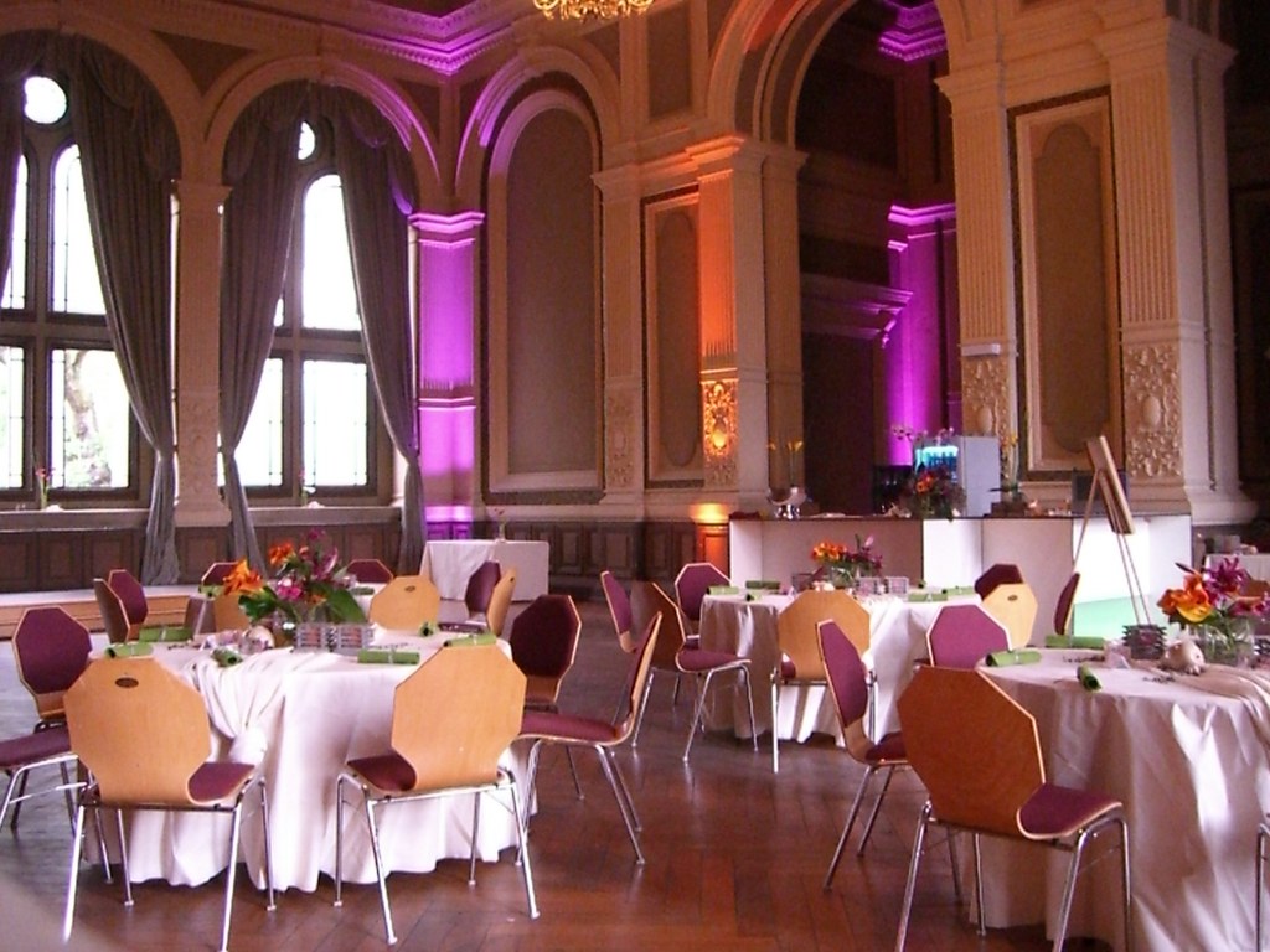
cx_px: 635
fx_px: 1394
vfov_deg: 37.7
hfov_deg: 49.0
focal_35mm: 38
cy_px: 476
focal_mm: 6.2
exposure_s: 1/60
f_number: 2.7
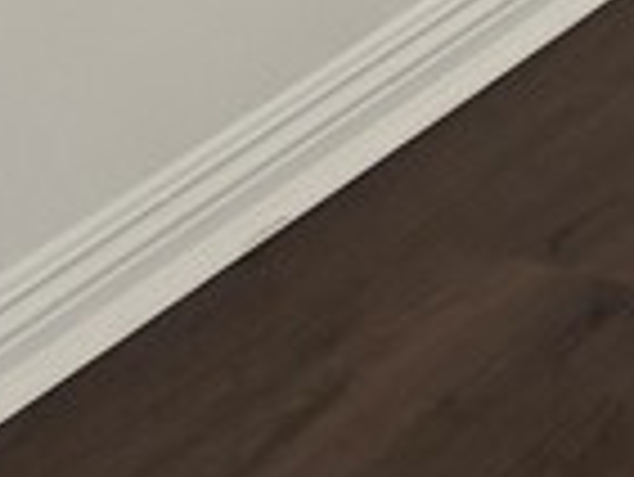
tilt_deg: -13.0
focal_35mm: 174
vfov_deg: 7.6
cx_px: 1731
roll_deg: +3.5
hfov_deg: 9.5
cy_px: -909
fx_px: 3190
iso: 200
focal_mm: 6.76
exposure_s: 1/80
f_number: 1.78
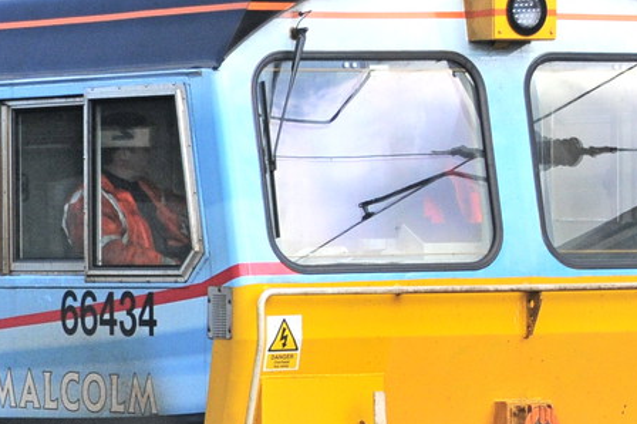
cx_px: -277
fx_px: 4544
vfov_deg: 5.3
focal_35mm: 257
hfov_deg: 7.9
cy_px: 257
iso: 320
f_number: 6.3
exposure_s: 1/640
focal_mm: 40
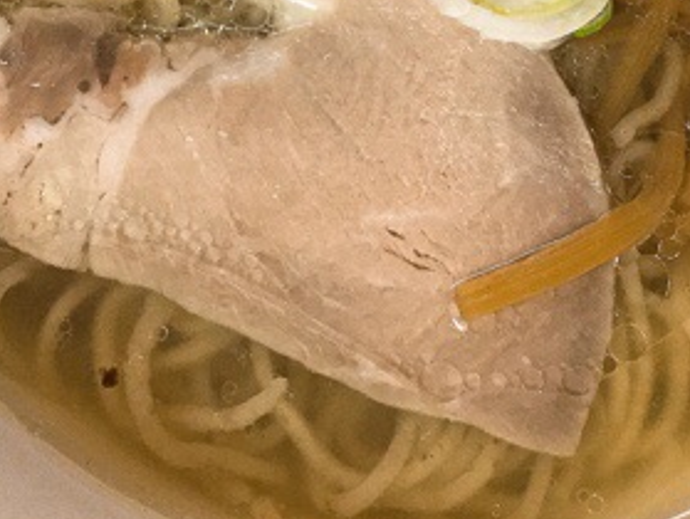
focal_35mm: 71
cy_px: -37
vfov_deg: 19.9
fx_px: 1417
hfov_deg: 27.3
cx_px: 393
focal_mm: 3.3
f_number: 2.4
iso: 125
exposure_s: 1/30
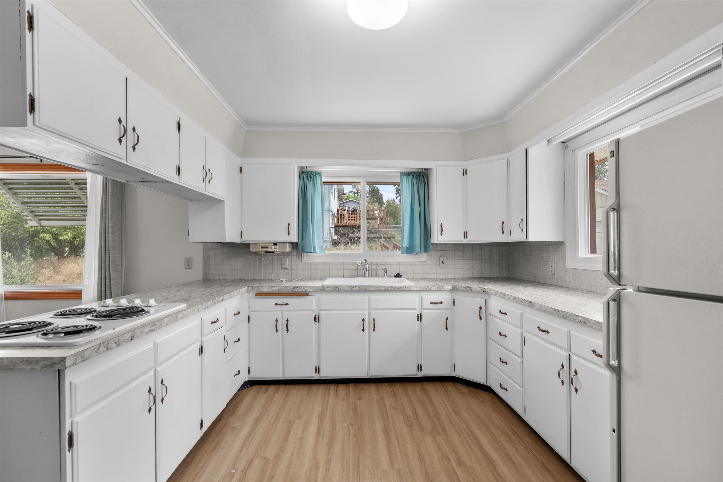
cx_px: 362
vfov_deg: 73.7
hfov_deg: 96.7
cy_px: 241
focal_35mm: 16
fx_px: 321
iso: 100
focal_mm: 16
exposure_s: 1/2.5
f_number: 8
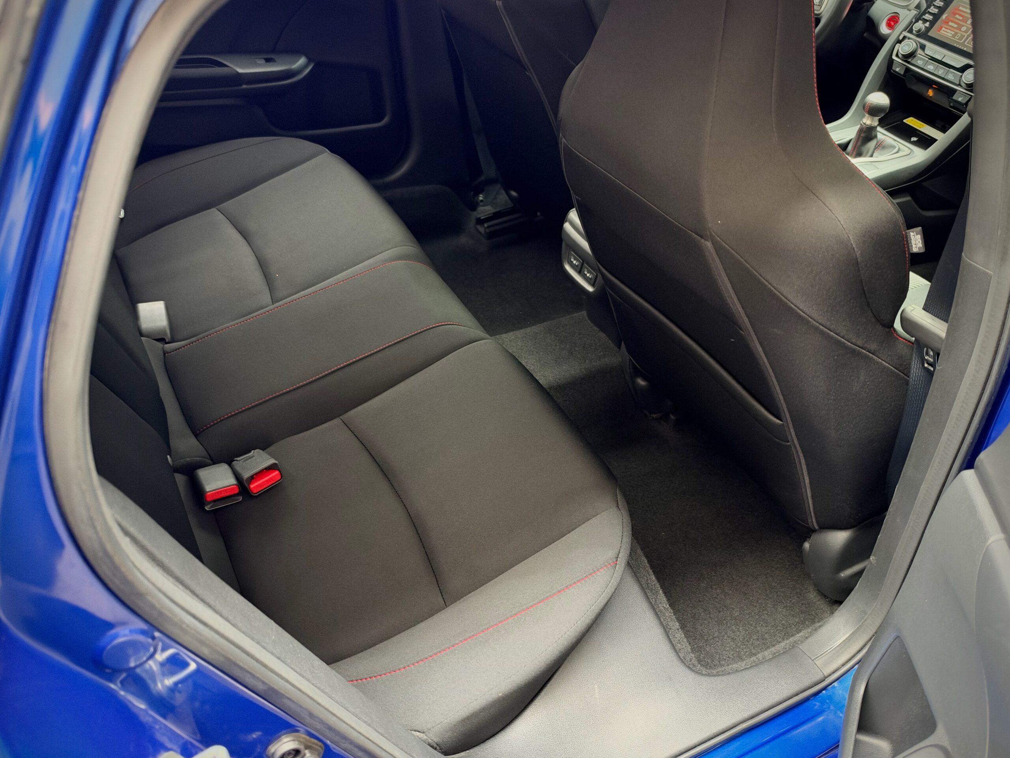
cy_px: 379
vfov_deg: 46.8
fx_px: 875
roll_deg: -6.6
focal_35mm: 30
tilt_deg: -40.1
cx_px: 505
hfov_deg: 60.0
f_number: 1.48
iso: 640
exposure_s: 1/30
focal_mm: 6.93
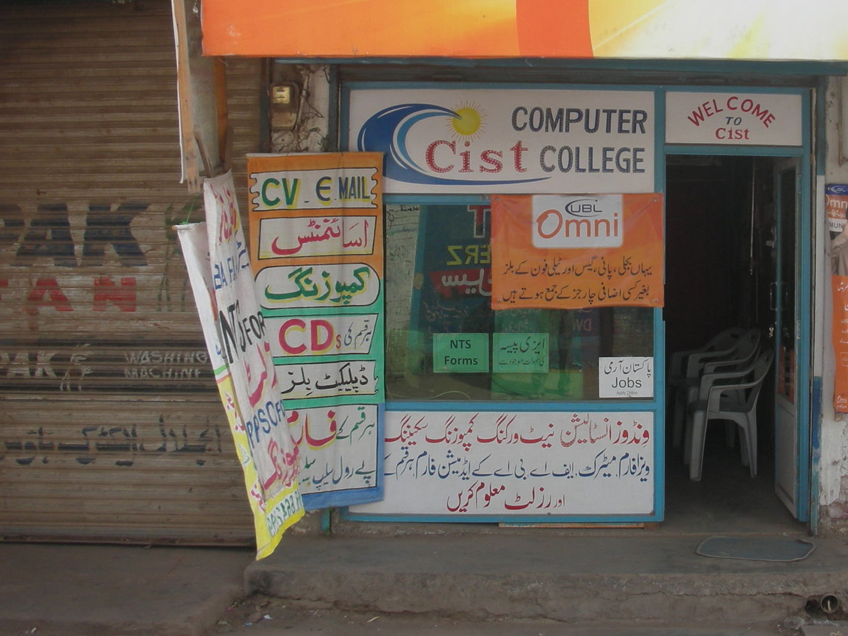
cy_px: 194
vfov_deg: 27.8
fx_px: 1274
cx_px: 595
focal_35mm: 52
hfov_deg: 36.3
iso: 50
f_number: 3
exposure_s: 1/130
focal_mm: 5.8
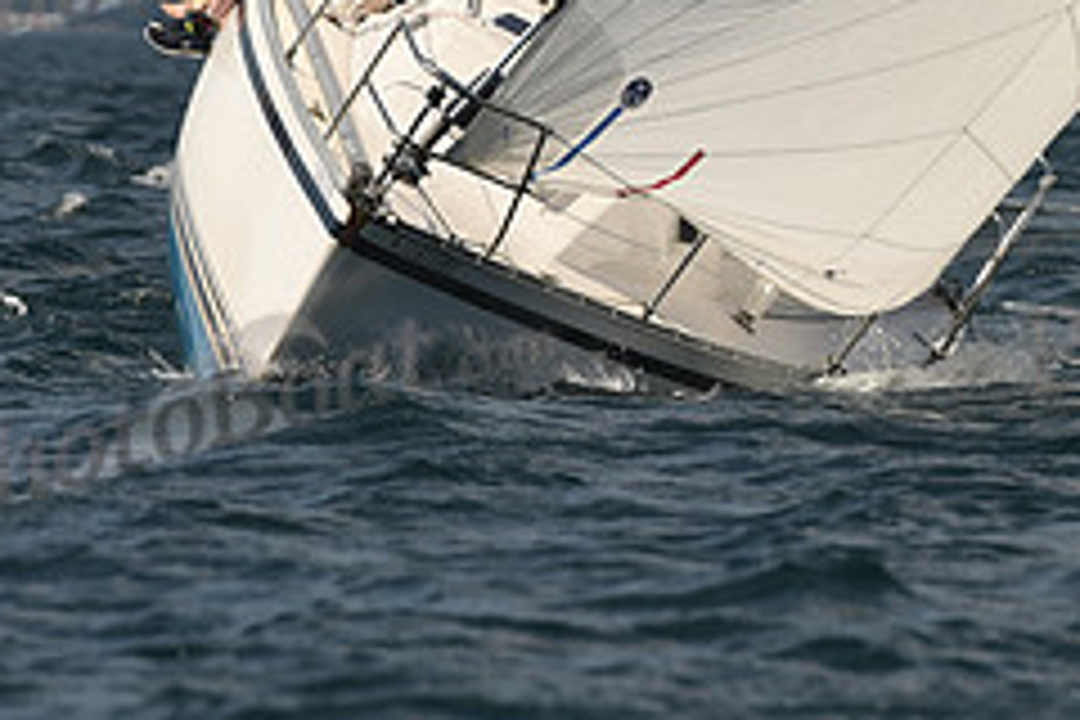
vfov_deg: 1.4
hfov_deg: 2.1
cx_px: 792
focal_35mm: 965
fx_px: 28948
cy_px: 110
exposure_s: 1/1000
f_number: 7.1
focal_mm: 400
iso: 250
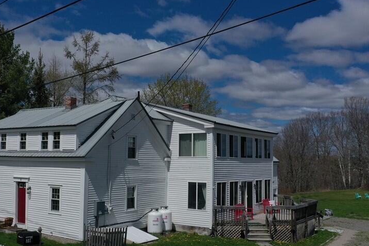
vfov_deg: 33.2
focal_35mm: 40
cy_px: 154
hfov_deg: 48.2
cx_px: 149
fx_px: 410
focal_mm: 10.26
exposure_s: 1/1250
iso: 100
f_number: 8
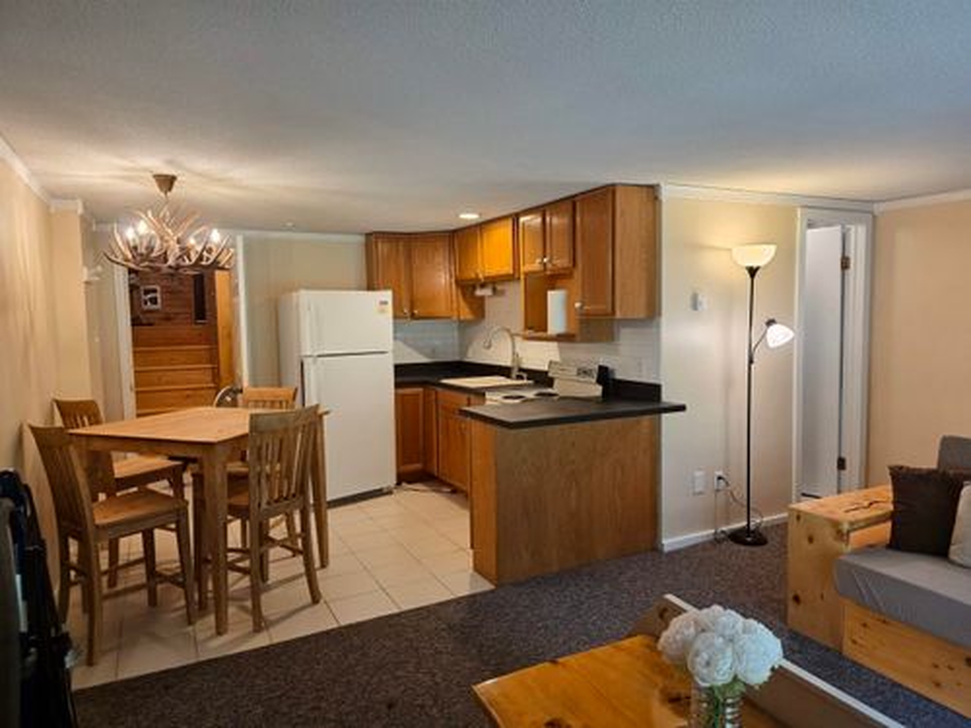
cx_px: 486
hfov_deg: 73.9
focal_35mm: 23
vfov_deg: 58.9
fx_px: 645
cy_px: 364
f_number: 1.7
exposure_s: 1/120
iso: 250
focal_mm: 6.3
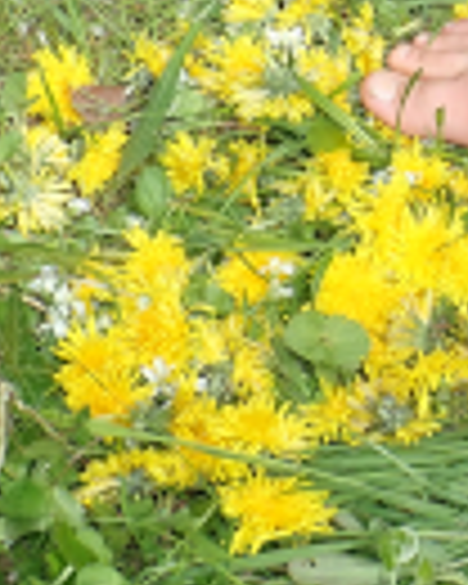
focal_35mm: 120
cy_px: -25
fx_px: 2078
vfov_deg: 15.7
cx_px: 477
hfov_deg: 12.7
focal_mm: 5.87
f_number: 3.2
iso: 100
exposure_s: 1/200
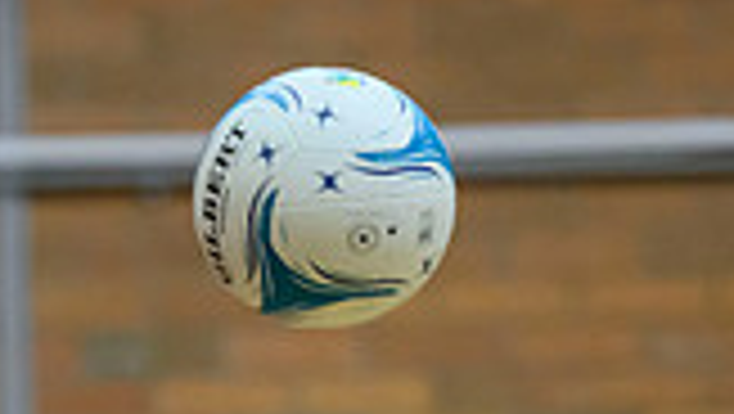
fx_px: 13090
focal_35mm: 672
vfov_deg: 1.8
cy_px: 968
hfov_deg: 3.2
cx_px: 110
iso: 5000
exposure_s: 1/1000
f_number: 2.8
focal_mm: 155
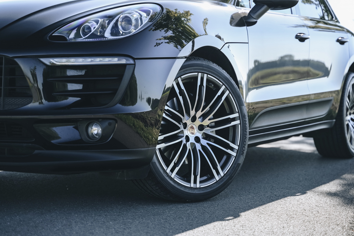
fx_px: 688
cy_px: 119
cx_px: 176
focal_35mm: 70
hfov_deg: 28.8
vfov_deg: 19.5
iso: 100
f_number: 2.8
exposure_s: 1/250
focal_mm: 69
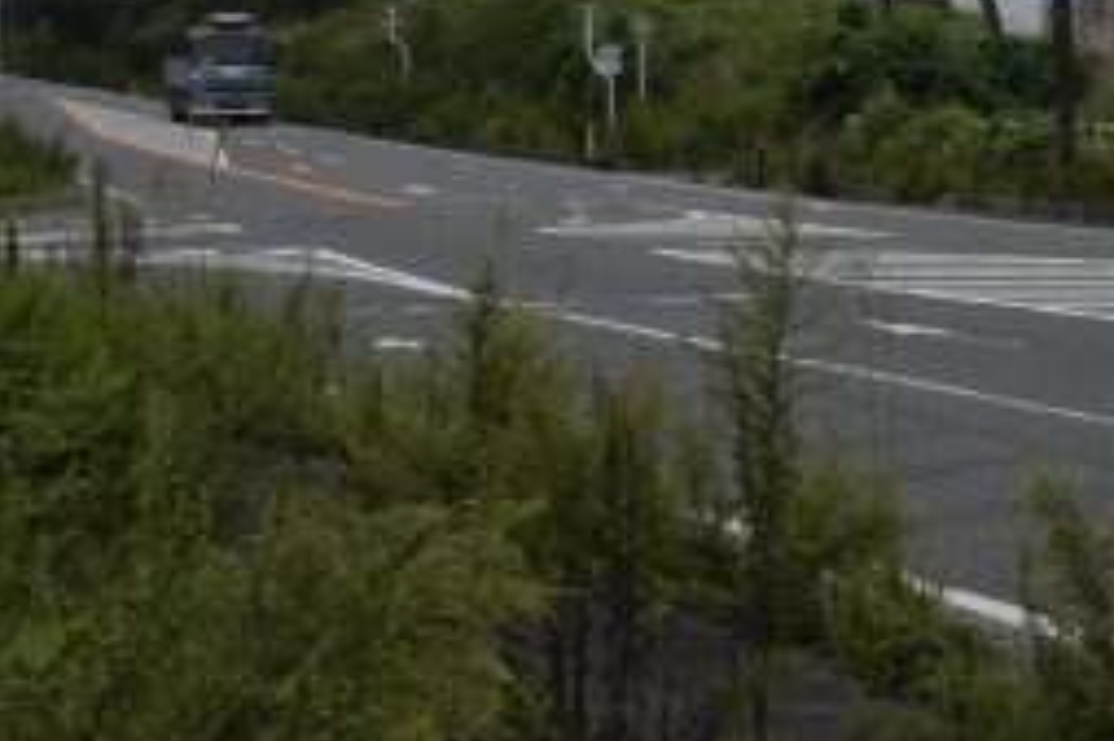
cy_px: -44
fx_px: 5597
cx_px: 838
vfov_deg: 7.5
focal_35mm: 181
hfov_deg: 11.3
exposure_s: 1/250
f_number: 5.3
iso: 100
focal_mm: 48
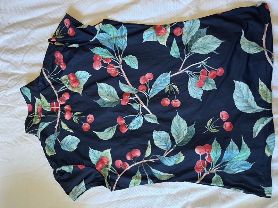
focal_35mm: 27
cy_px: 101
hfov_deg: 65.3
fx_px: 217
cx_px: 141
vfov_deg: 51.3
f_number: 1.6
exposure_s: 1/70
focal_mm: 5.1
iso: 125
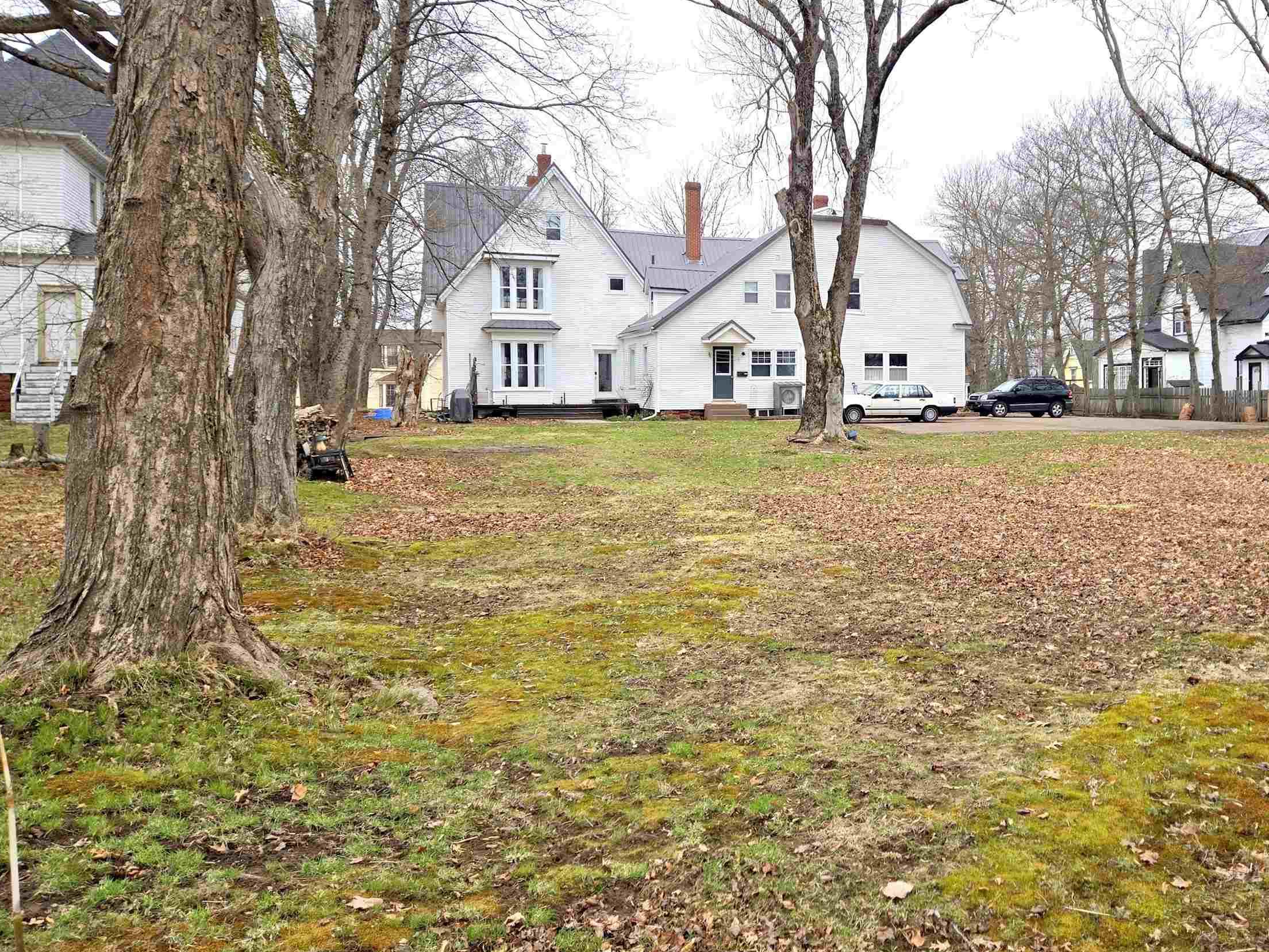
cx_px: 869
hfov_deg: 55.4
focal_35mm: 32
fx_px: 1173
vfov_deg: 44.1
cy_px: 412
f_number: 1.8
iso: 25
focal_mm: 5.4
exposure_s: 1/1154
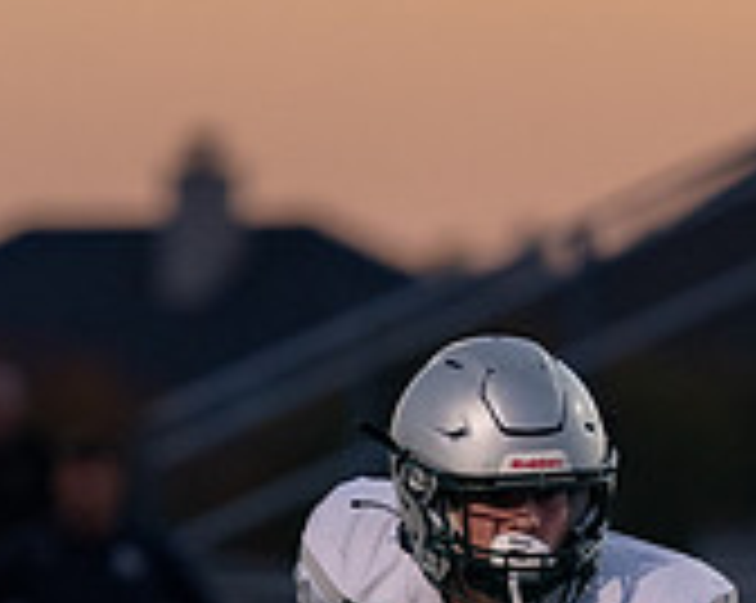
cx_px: 557
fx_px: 26528
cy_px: 950
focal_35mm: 1187
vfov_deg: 1.3
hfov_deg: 1.6
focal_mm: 200
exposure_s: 1/1250
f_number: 2.8
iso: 1600
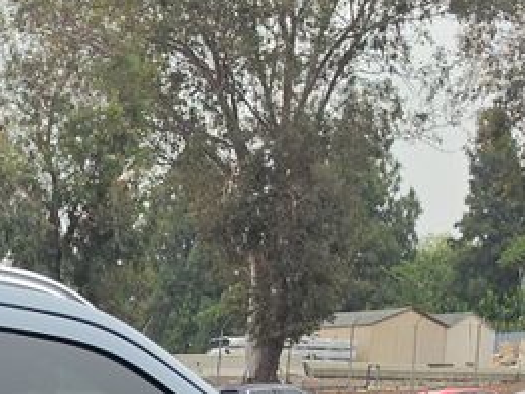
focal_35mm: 141
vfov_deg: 9.6
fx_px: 2139
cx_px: -422
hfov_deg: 12.7
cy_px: 876
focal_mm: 6.5
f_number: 1.4
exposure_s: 1/194
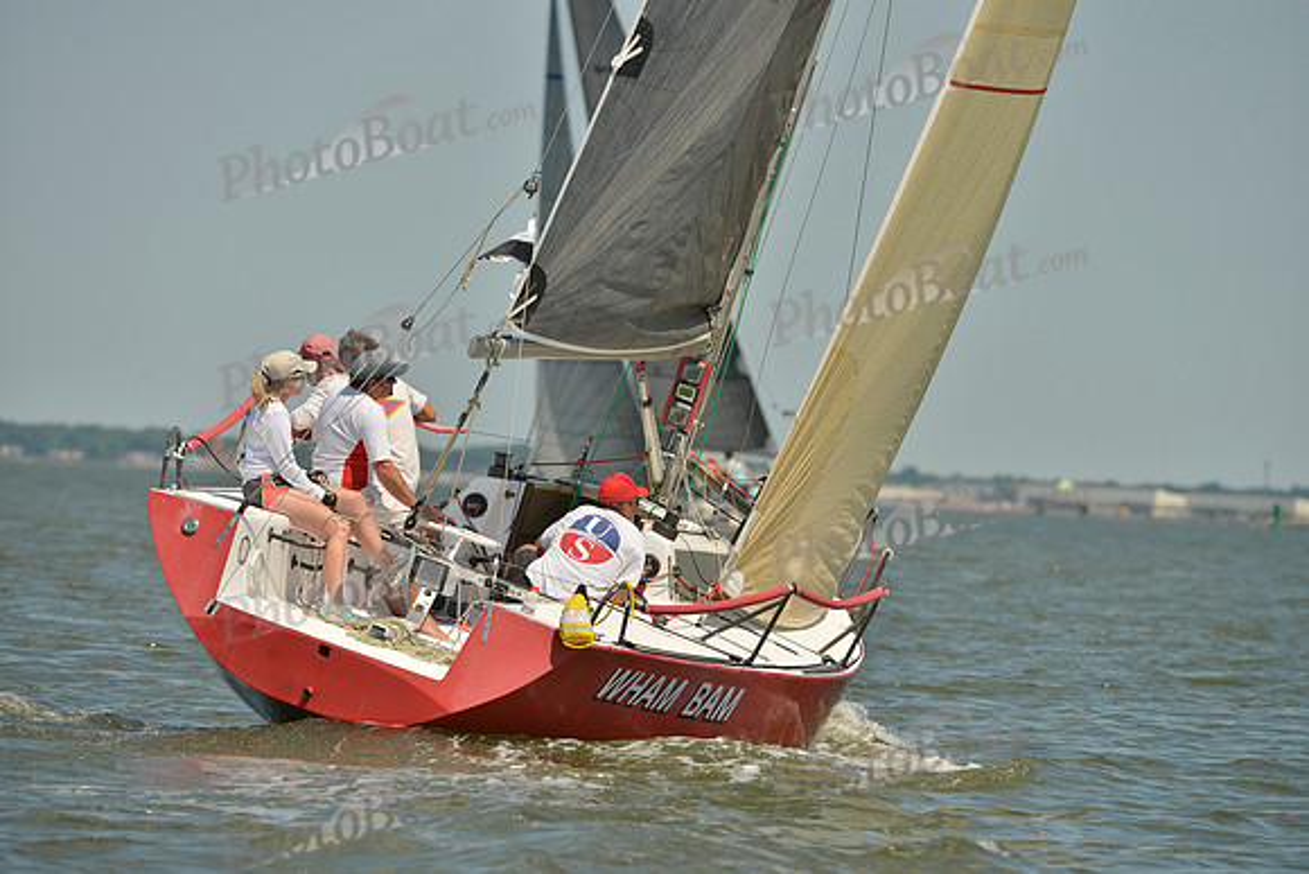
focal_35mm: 340
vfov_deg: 4.0
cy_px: 437
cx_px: 654
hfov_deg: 6.1
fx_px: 12365
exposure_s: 1/1250
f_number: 7.1
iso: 200
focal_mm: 340
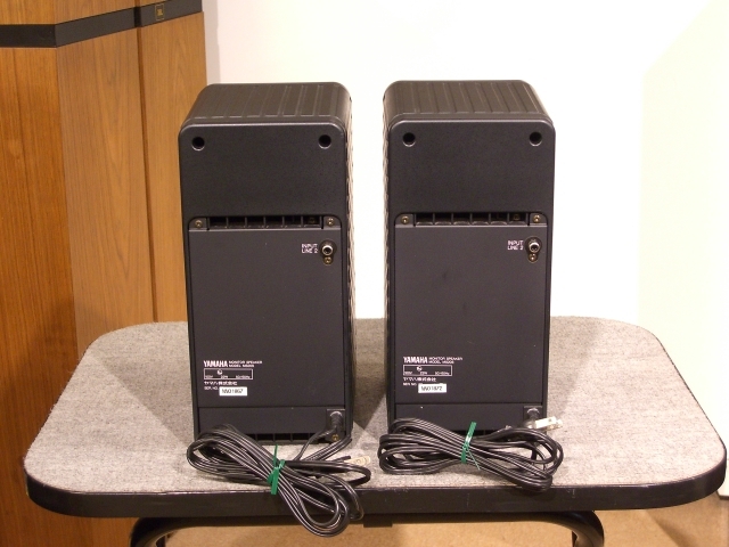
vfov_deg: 21.6
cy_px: 274
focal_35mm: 68
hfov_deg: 28.6
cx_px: 364
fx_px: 1432
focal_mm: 14.2
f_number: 4
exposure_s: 1/8
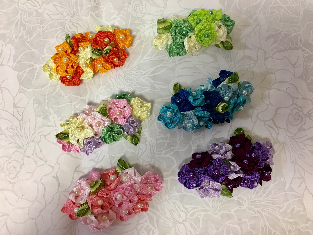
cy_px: 118
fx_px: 262
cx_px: 156
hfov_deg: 61.7
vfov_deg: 48.2
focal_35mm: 29
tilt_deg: -78.0
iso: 64
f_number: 2.2
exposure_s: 1/30
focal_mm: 4.15
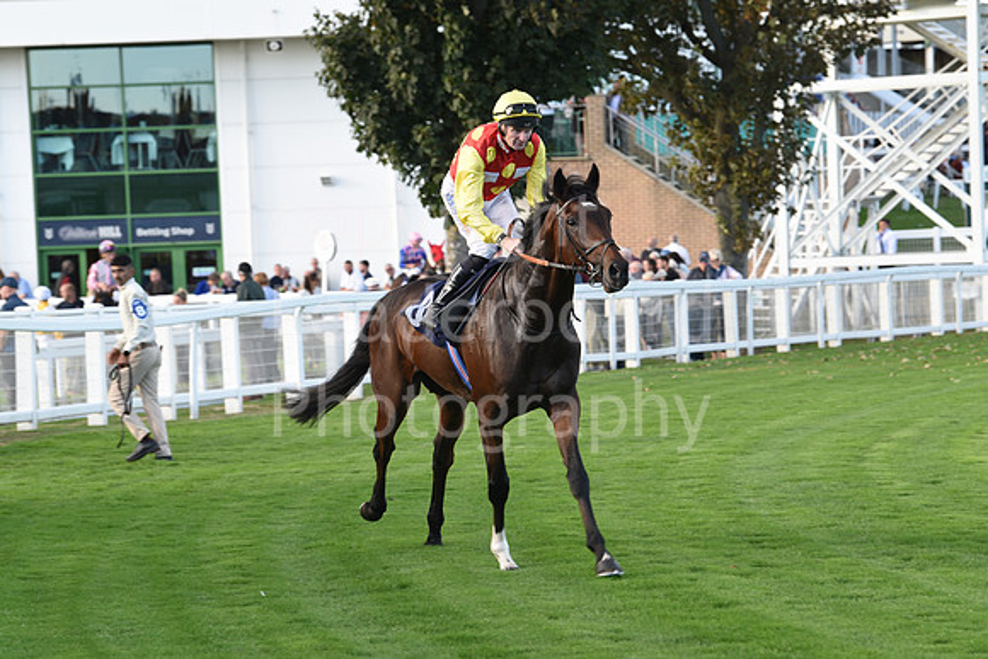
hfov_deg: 12.8
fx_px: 4392
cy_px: 330
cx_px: 494
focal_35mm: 160
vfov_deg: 8.6
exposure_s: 1/250
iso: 400
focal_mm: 160
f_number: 6.3
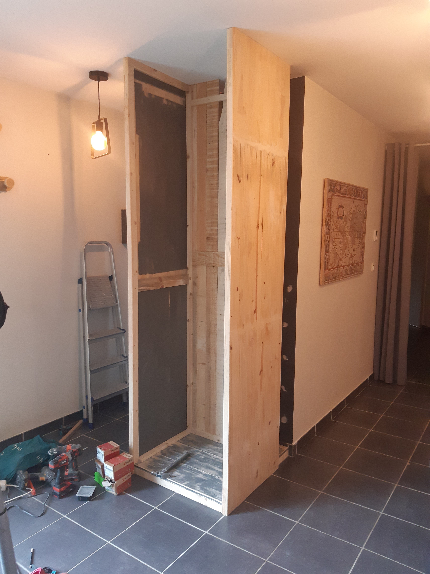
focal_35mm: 26
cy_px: 287
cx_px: 215
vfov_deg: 67.3
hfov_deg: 53.1
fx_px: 431
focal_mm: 3.92
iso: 250
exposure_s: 1/50
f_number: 1.7
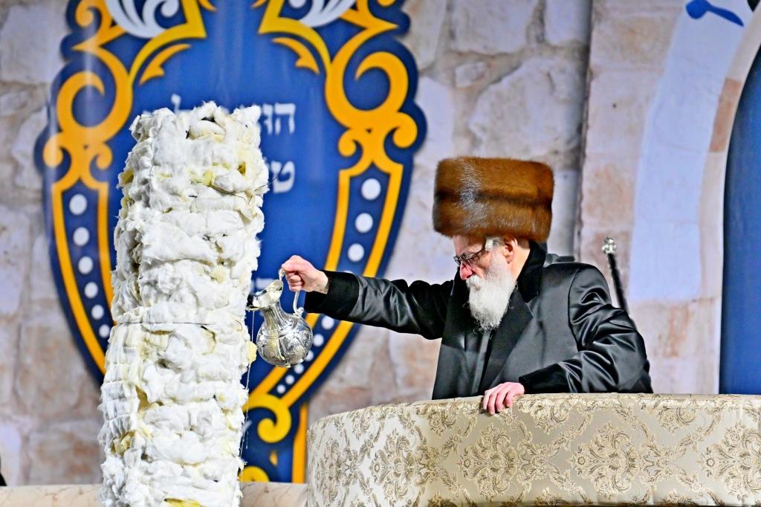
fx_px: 6339
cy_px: 254
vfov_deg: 4.6
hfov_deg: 6.9
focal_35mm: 300
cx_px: 380
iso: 1000
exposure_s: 1/250
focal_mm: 200
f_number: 2.8
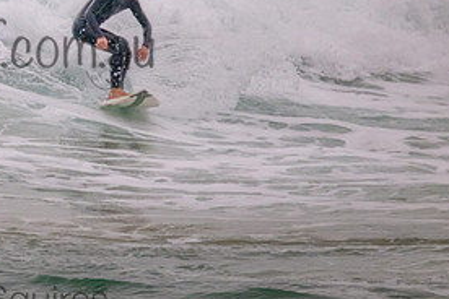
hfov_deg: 1.2
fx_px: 21002
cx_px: -18
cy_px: 30
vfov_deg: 0.8
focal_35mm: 1684
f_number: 11
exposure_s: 1/1250
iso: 2500
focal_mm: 800
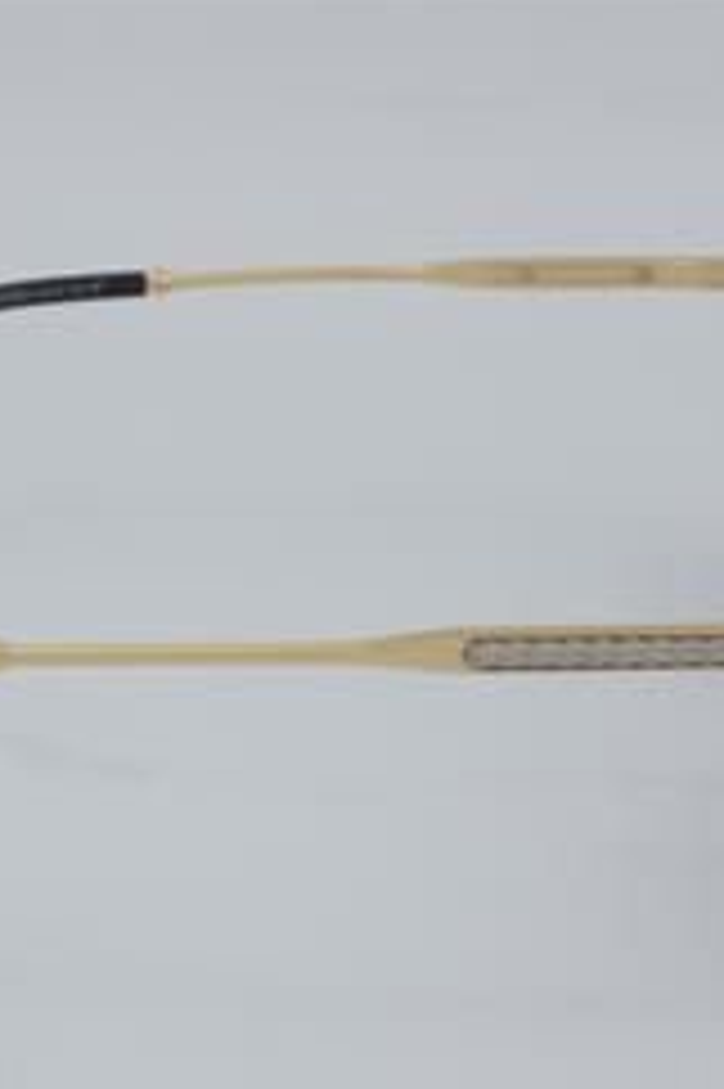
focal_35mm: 124
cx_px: 207
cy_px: 576
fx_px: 3746
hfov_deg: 11.0
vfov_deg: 16.5
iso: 100
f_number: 32
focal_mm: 50
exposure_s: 1/4
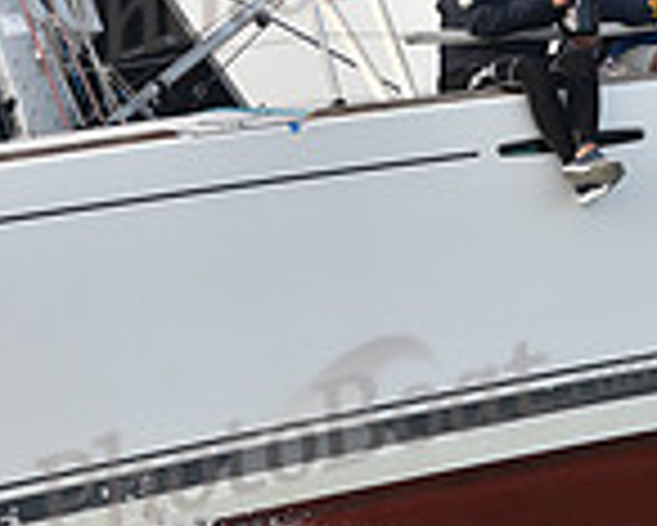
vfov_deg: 5.3
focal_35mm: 291
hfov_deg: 6.6
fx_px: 5662
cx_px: 904
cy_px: 133
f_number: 3.5
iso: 250
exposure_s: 1/500
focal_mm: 78
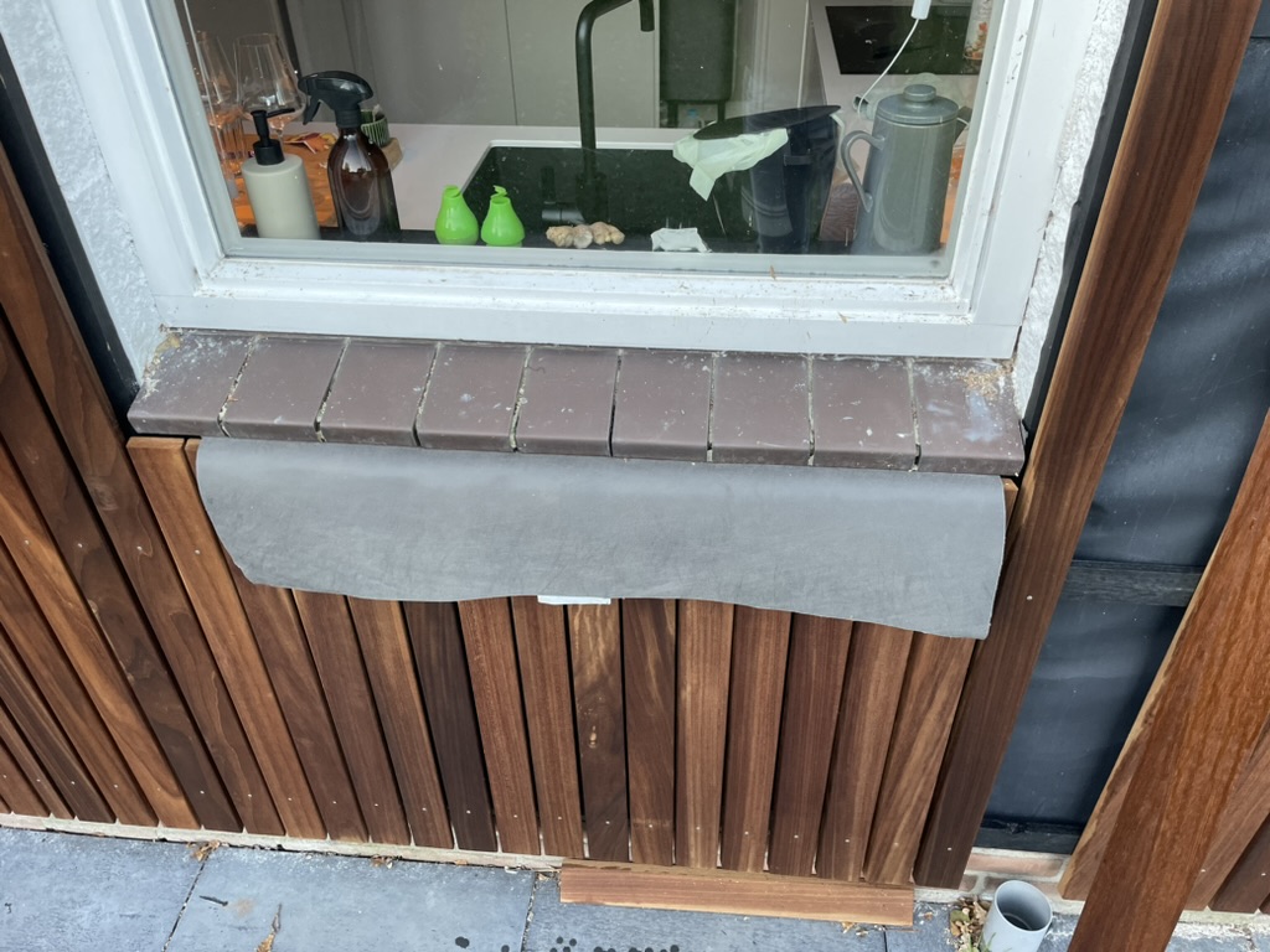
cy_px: 476
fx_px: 954
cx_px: 635
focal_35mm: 26
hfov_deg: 67.3
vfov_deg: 53.1
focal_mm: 4.2
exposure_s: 1/121
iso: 125
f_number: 1.6
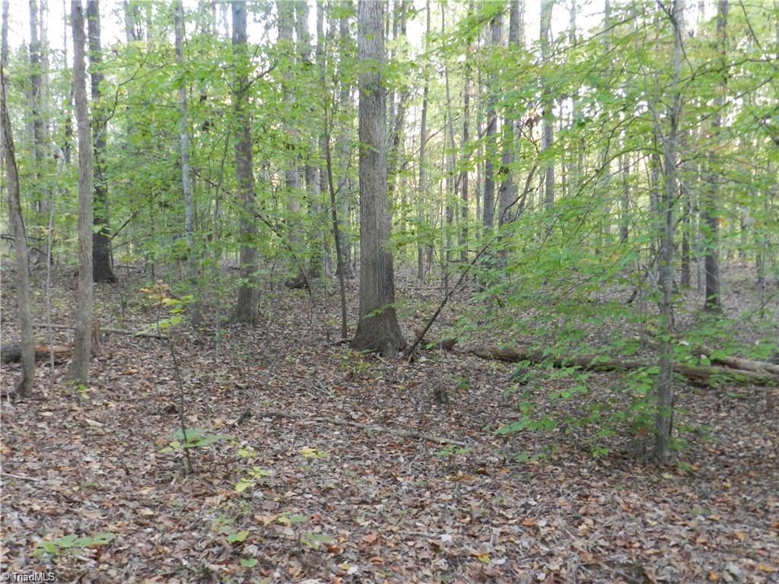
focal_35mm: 38
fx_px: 855
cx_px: 390
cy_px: 292
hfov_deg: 49.0
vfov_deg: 37.7
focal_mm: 6.7
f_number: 4
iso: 400
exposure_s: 1/4
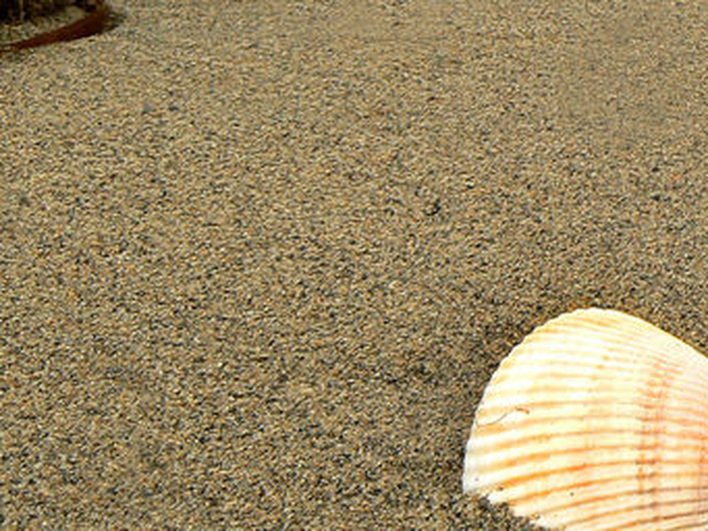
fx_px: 1944
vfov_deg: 15.2
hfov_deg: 19.5
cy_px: -30
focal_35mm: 95
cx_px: 837
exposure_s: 1/400
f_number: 5.6
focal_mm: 6
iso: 80
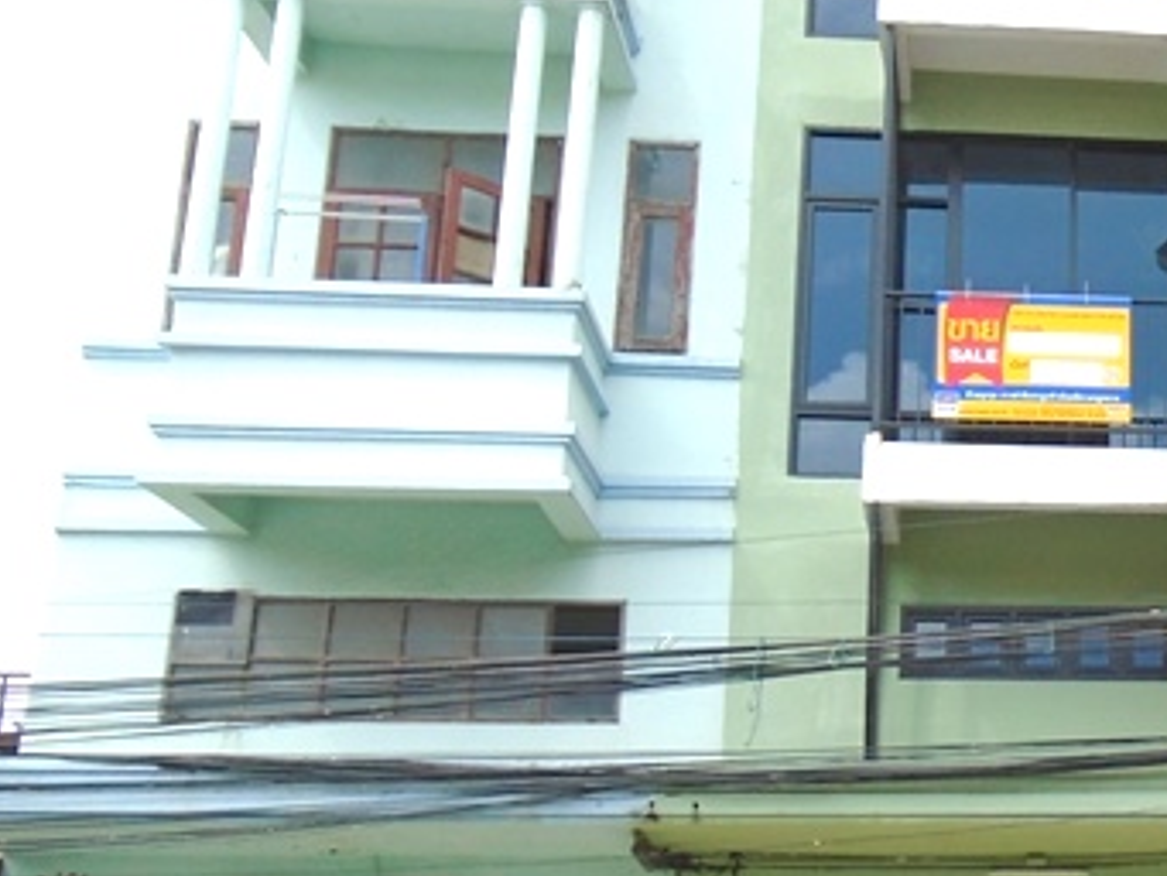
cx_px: 1324
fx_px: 2057
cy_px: 510
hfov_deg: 28.4
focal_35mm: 61
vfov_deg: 24.0
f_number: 3.2
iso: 100
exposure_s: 1/500
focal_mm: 4.6
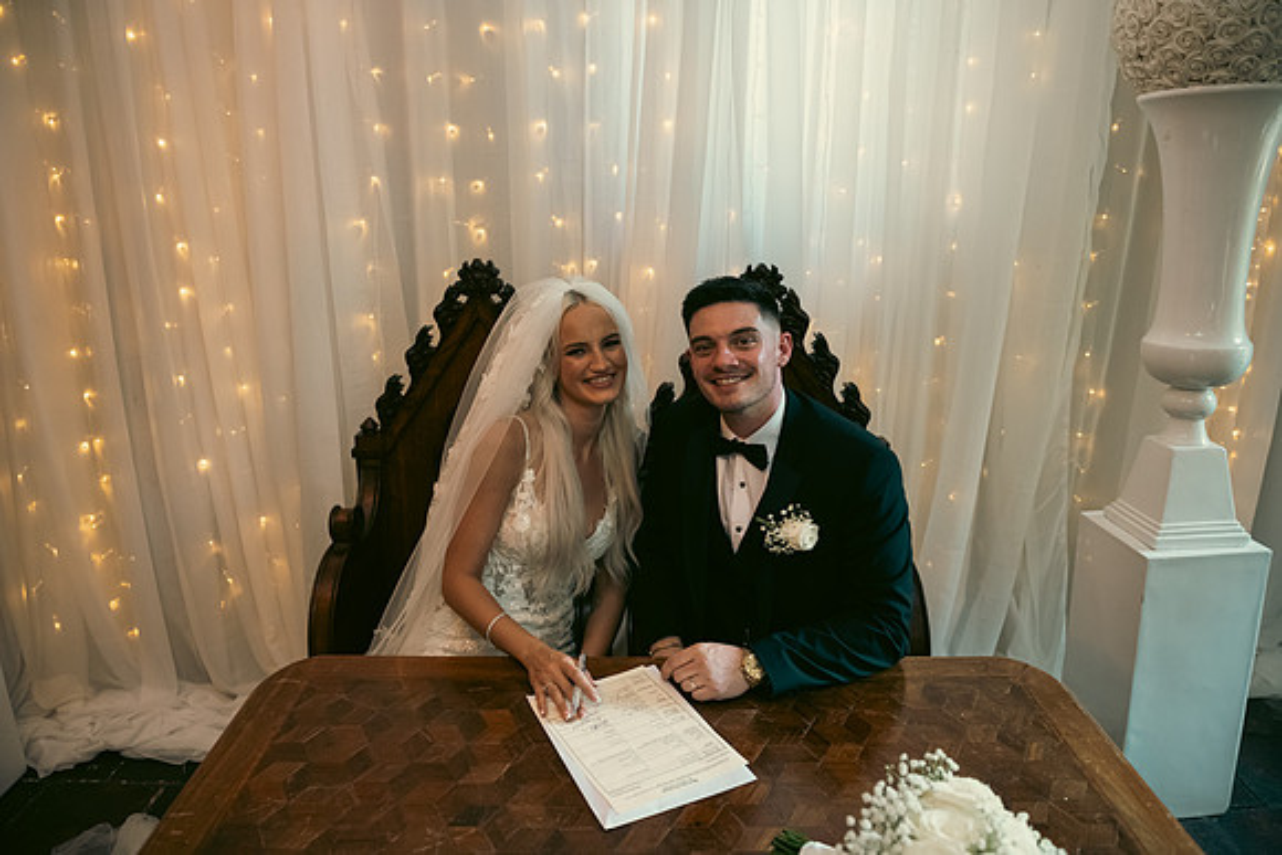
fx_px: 855
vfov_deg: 53.2
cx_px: 641
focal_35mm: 24
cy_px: 428
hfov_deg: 73.7
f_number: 3.5
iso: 1250
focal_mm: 24
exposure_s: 1/160
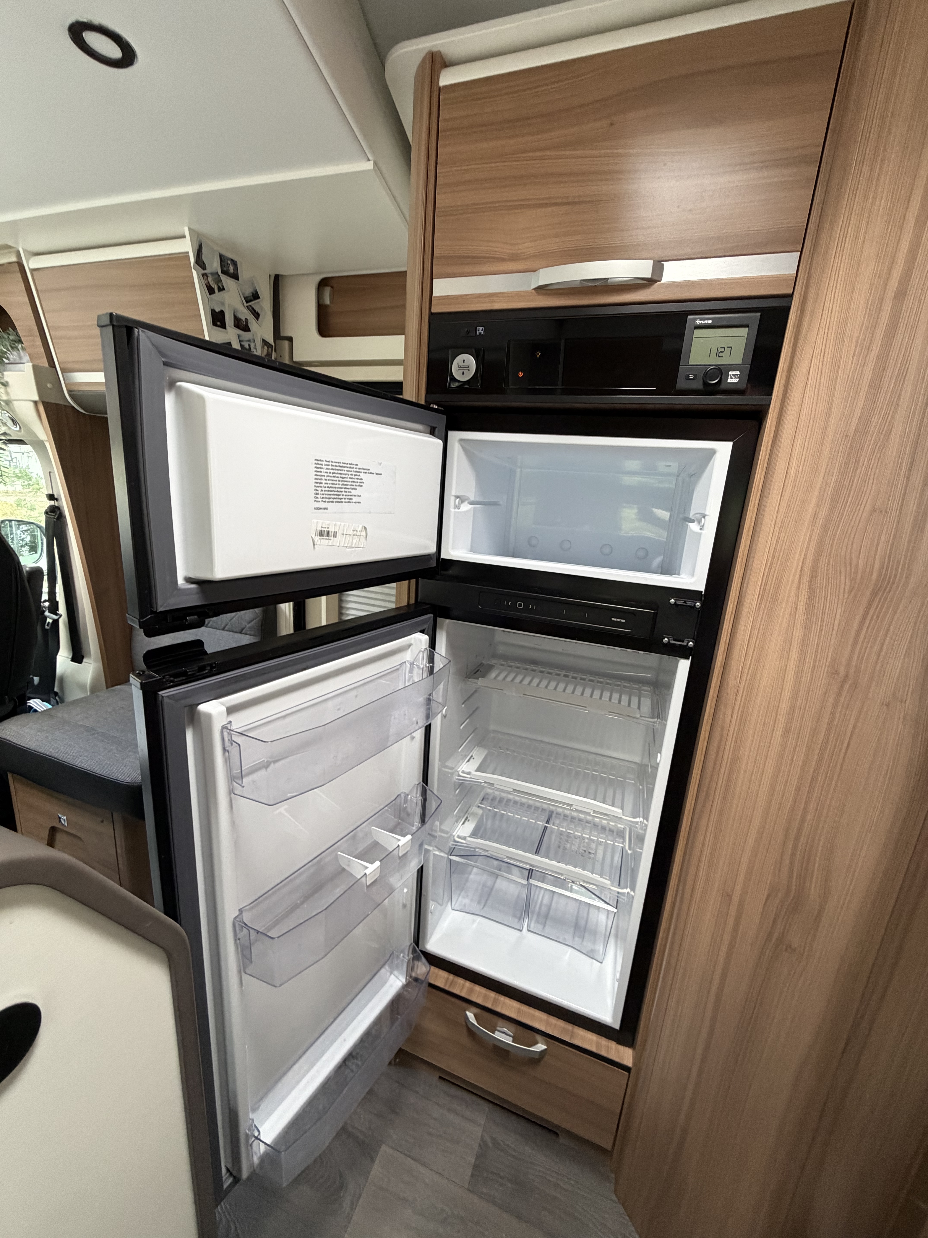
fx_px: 500
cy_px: 619
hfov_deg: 85.7
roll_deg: -5.8
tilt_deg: -17.0
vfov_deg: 102.1
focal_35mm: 14
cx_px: 464
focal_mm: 2.22
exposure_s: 1/76
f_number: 2.2
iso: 320
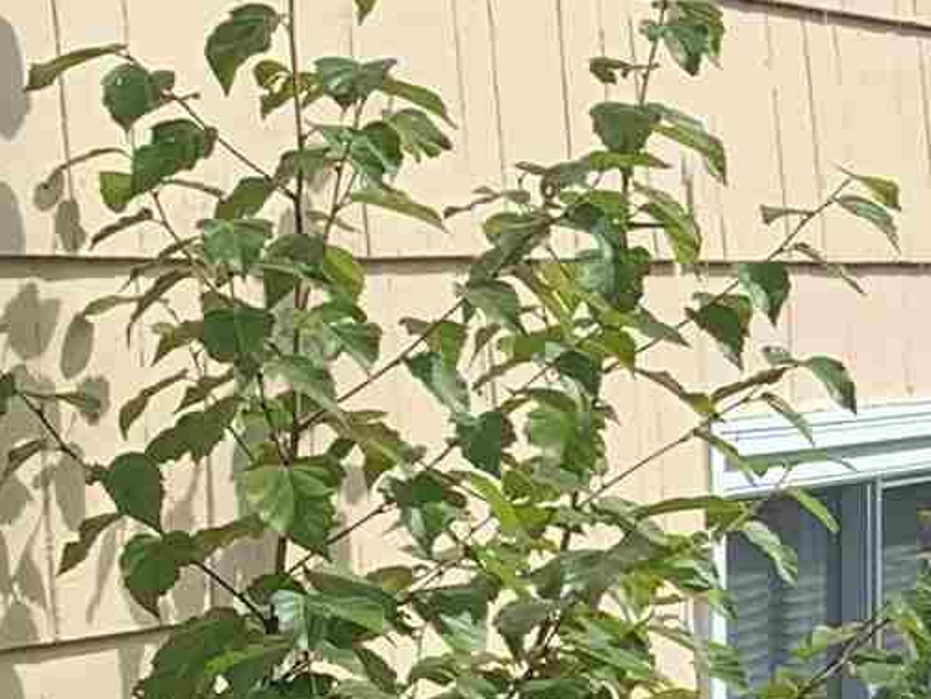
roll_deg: +0.2
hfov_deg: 9.9
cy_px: 441
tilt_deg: -1.0
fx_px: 4278
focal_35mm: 159
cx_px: 2667
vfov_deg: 9.3
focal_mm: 4.25
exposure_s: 1/1387
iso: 25
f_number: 1.8
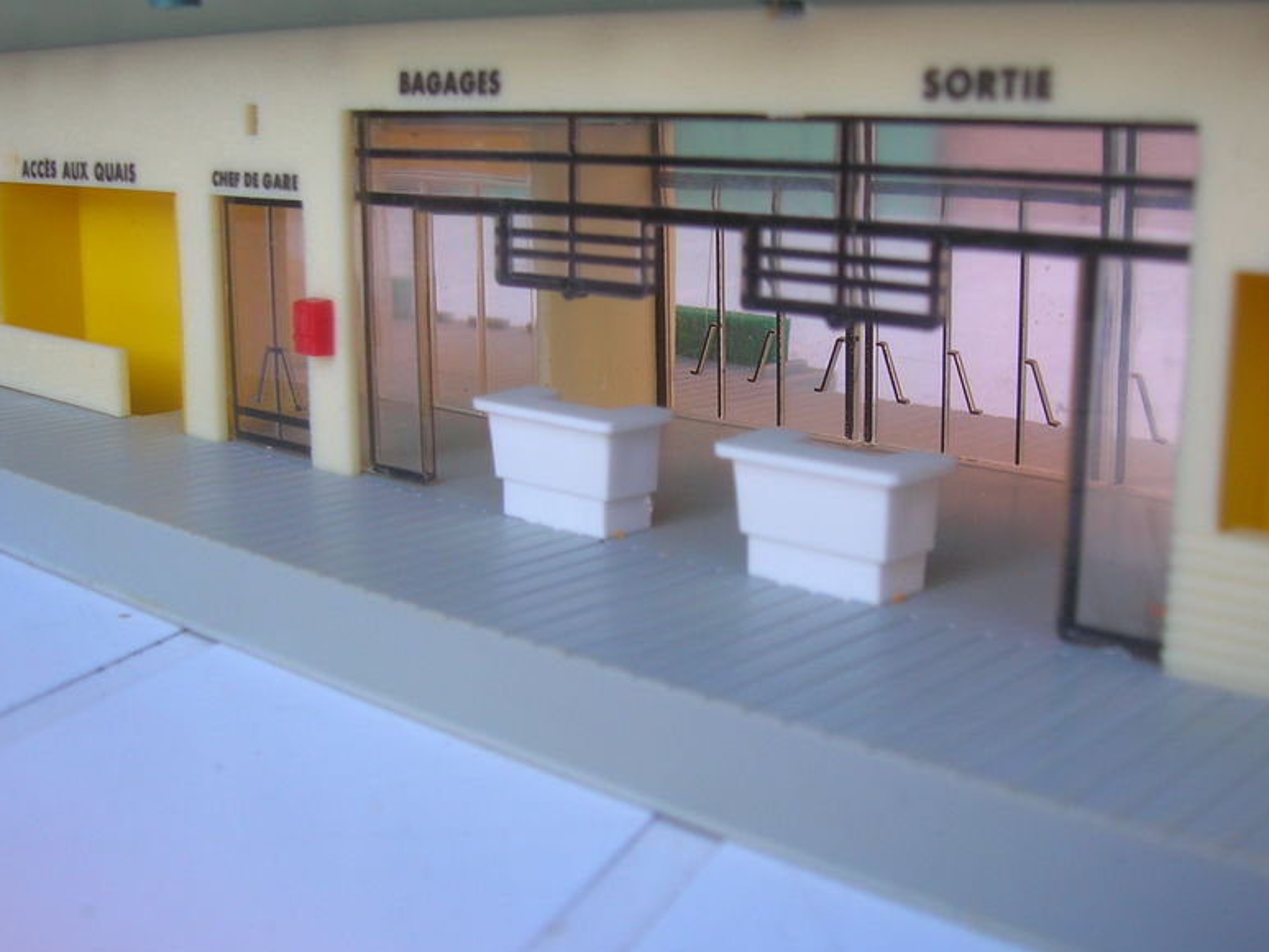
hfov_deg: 42.8
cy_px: 445
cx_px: 729
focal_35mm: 44
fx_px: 1613
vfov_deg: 32.9
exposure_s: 1/52.3
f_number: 2.9
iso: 50
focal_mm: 5.7
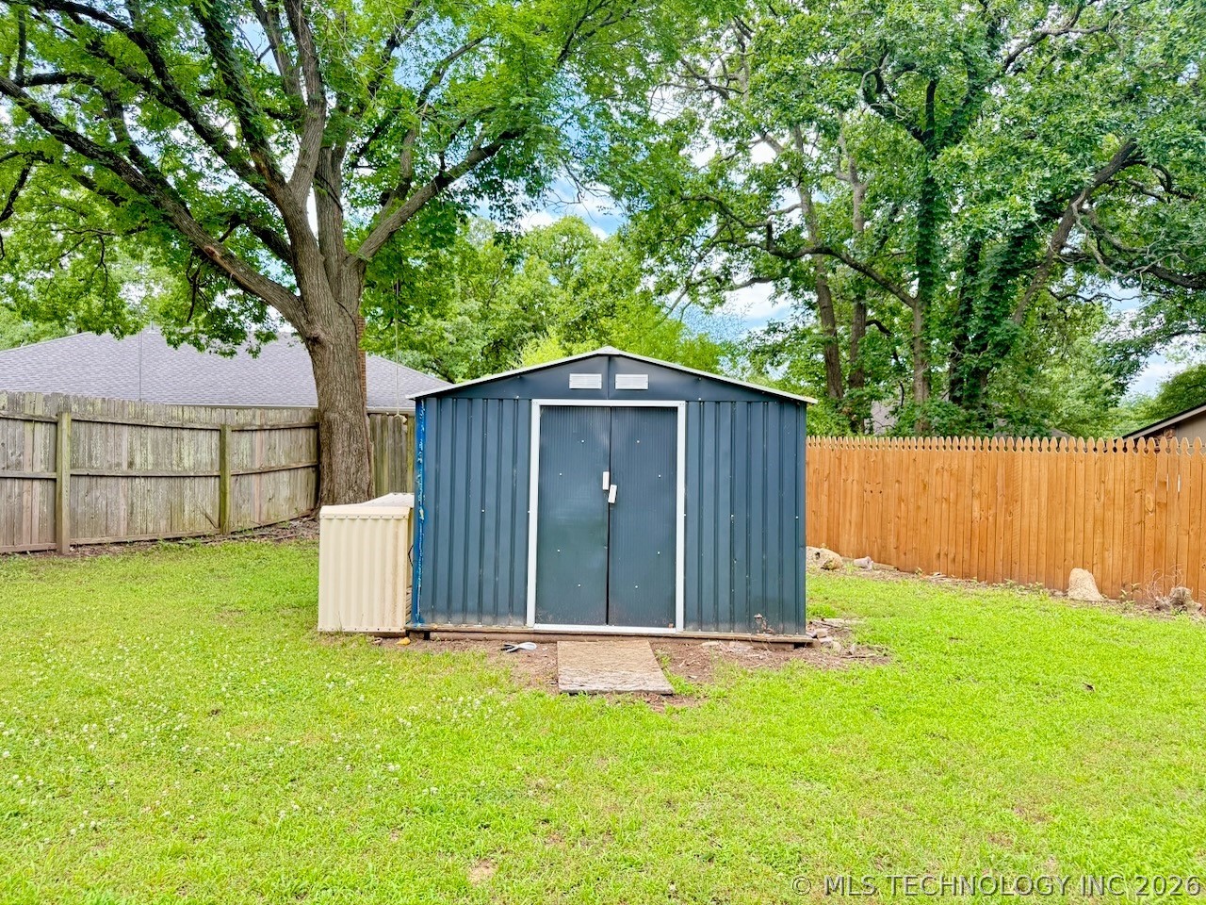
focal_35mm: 24
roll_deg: +0.5
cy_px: 452
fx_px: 836
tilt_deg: +0.4
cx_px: 603
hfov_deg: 71.6
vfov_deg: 56.8
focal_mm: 6.76
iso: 100
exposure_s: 1/363
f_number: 1.78
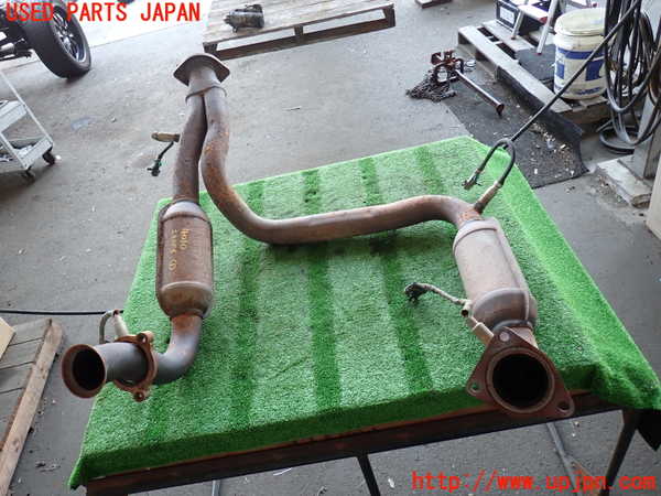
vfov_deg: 54.9
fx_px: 477
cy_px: 248
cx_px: 330
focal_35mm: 25
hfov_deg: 69.4
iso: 200
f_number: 2
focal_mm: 4.5
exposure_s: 1/60
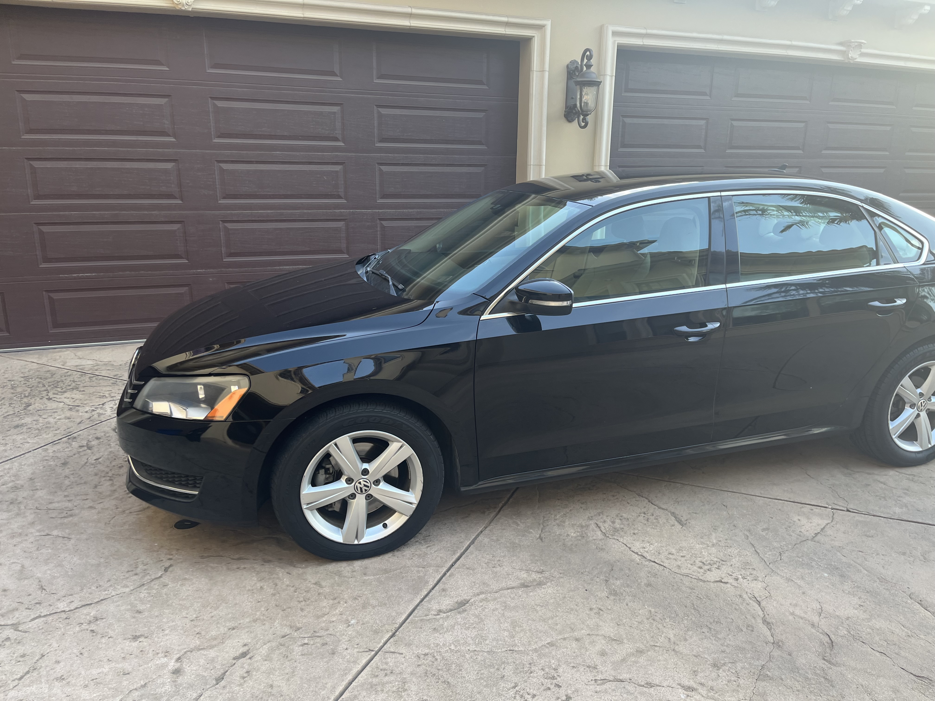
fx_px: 702
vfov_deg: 53.1
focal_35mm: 26
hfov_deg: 67.3
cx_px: 468
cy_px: 350
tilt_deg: -15.5
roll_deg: -1.4
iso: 50
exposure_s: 1/121
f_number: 1.6
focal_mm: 5.1
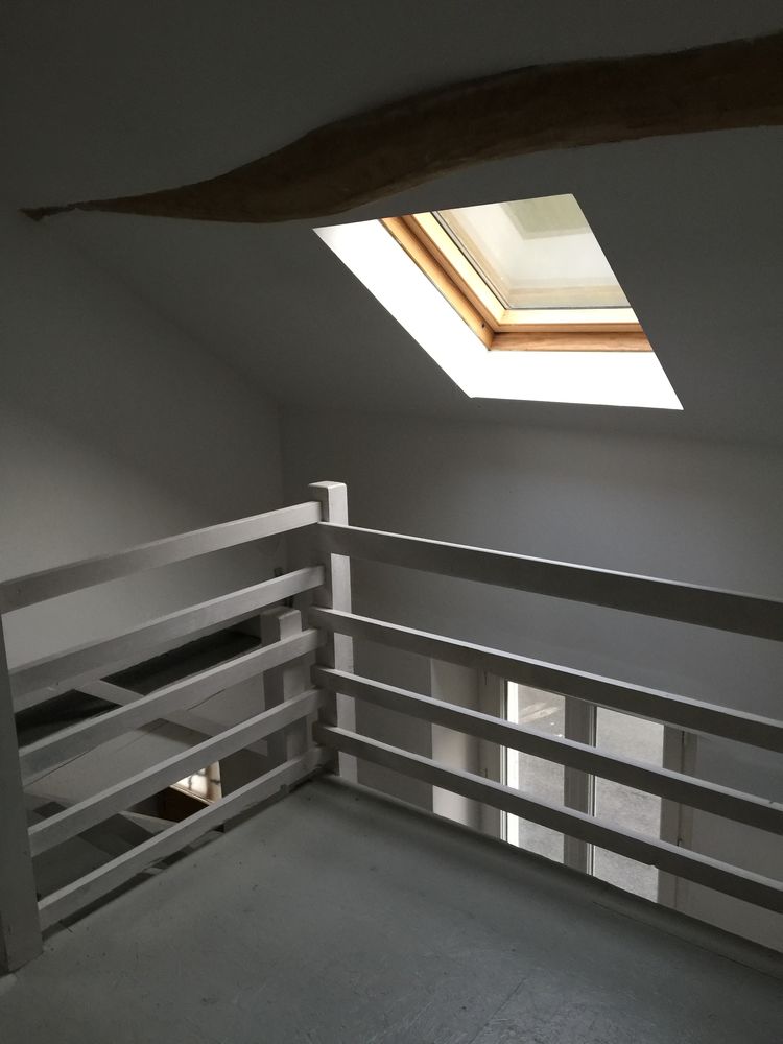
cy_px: 522
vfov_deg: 61.7
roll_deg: +2.2
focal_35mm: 29
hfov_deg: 48.2
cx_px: 392
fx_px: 875
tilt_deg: -11.1
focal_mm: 4.15
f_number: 2.2
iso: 80
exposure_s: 1/17
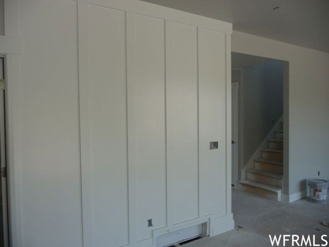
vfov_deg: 49.7
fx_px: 266
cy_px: 124
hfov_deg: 63.4
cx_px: 164
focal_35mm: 28
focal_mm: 4.7
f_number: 3.3
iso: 100
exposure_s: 1/80
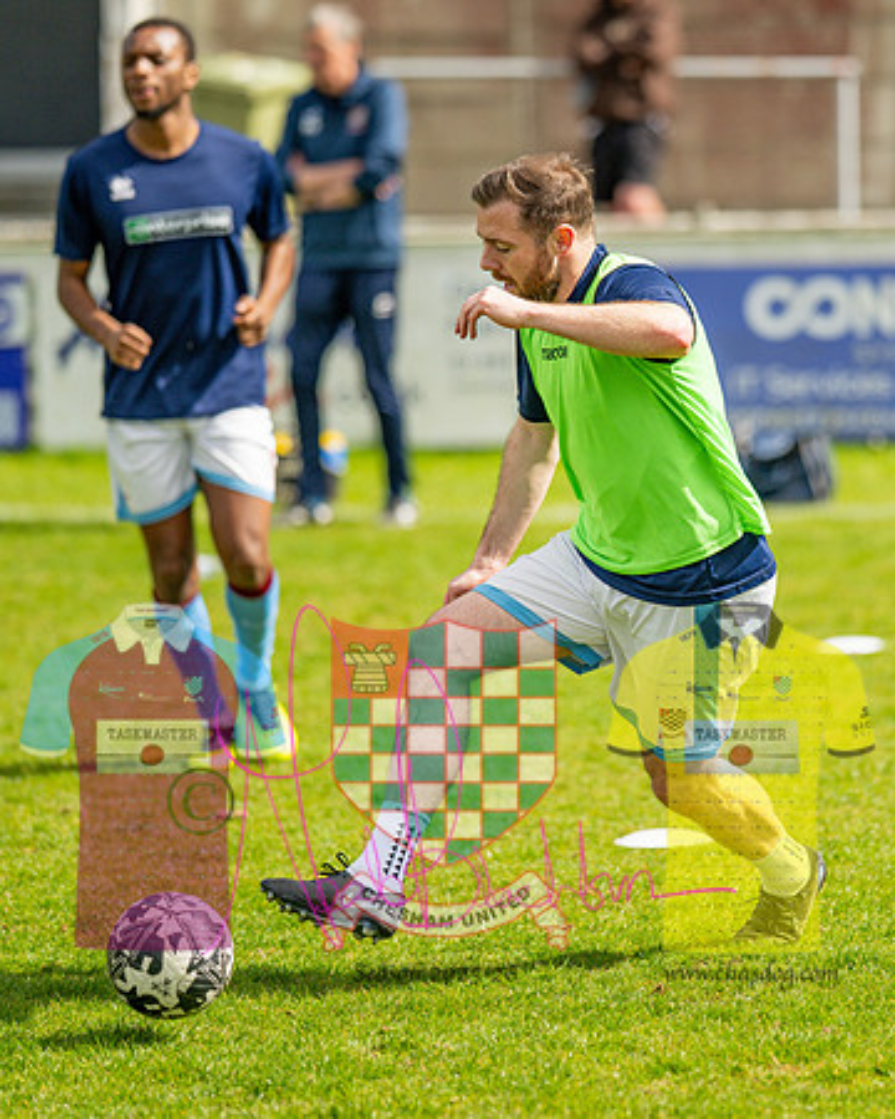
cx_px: 729
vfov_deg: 9.2
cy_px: 540
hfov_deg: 7.4
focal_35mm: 210
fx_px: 6946
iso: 200
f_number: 1.8
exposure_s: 1/8000
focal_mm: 135
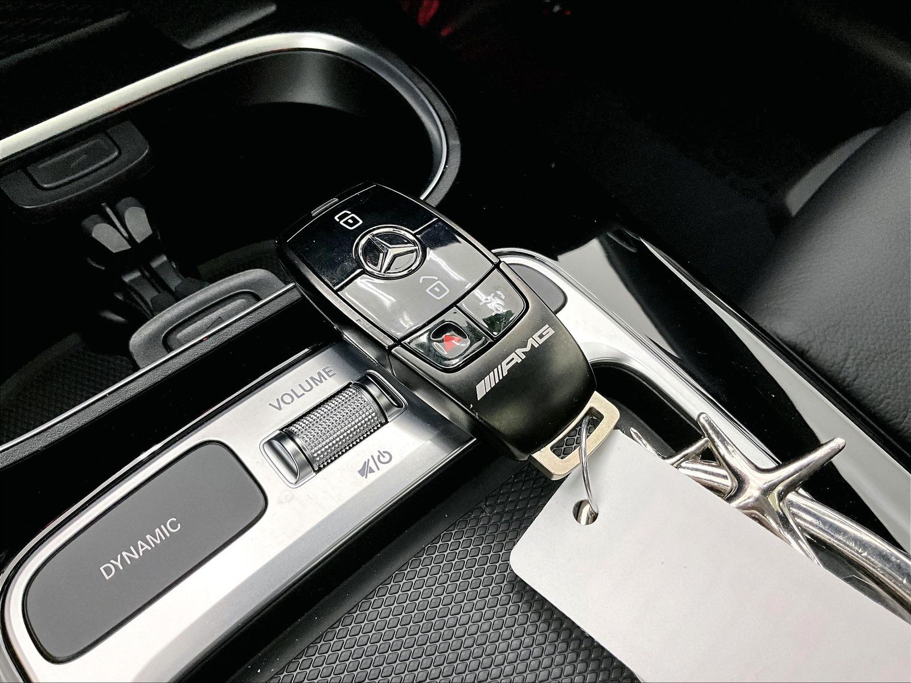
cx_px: 456
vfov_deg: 48.2
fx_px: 763
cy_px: 342
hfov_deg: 61.7
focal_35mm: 29
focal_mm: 3
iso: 250
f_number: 1.8
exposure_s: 1/60
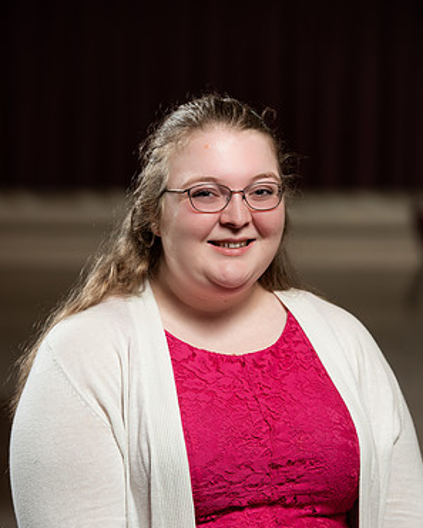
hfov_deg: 10.4
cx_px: 212
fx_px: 2315
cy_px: 307
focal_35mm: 148
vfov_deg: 13.0
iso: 640
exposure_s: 1/200
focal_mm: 130
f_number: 5.6
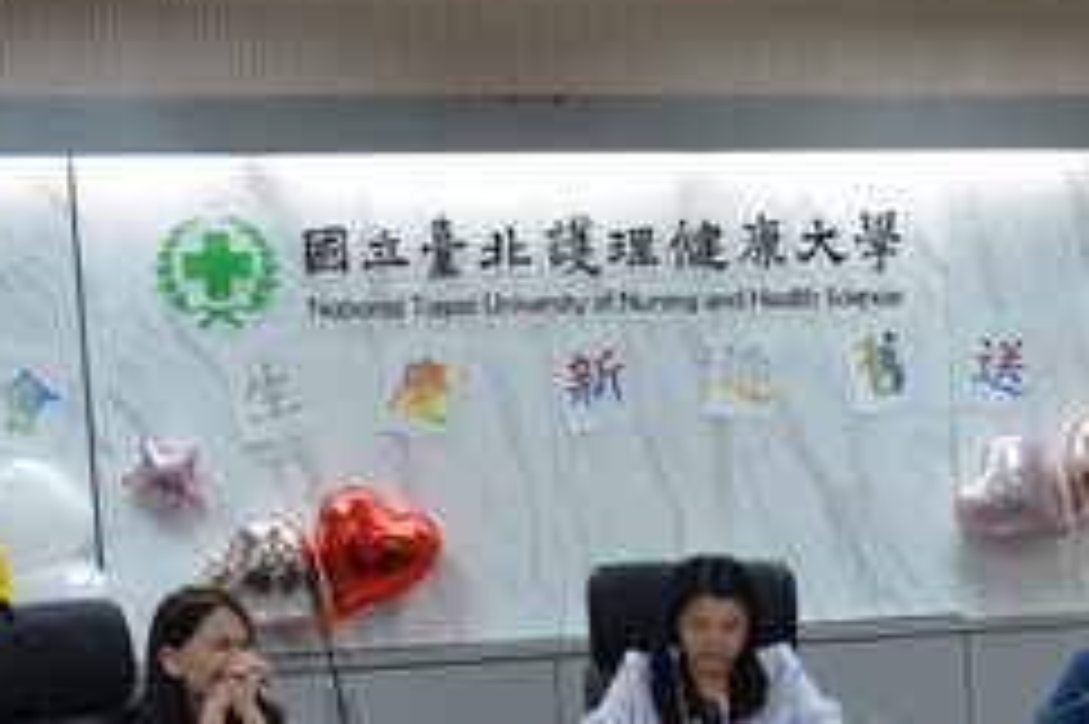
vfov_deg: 17.3
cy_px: 616
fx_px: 2358
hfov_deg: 24.8
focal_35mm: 78
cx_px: 1084
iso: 800
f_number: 5
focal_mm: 18
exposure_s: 1/125
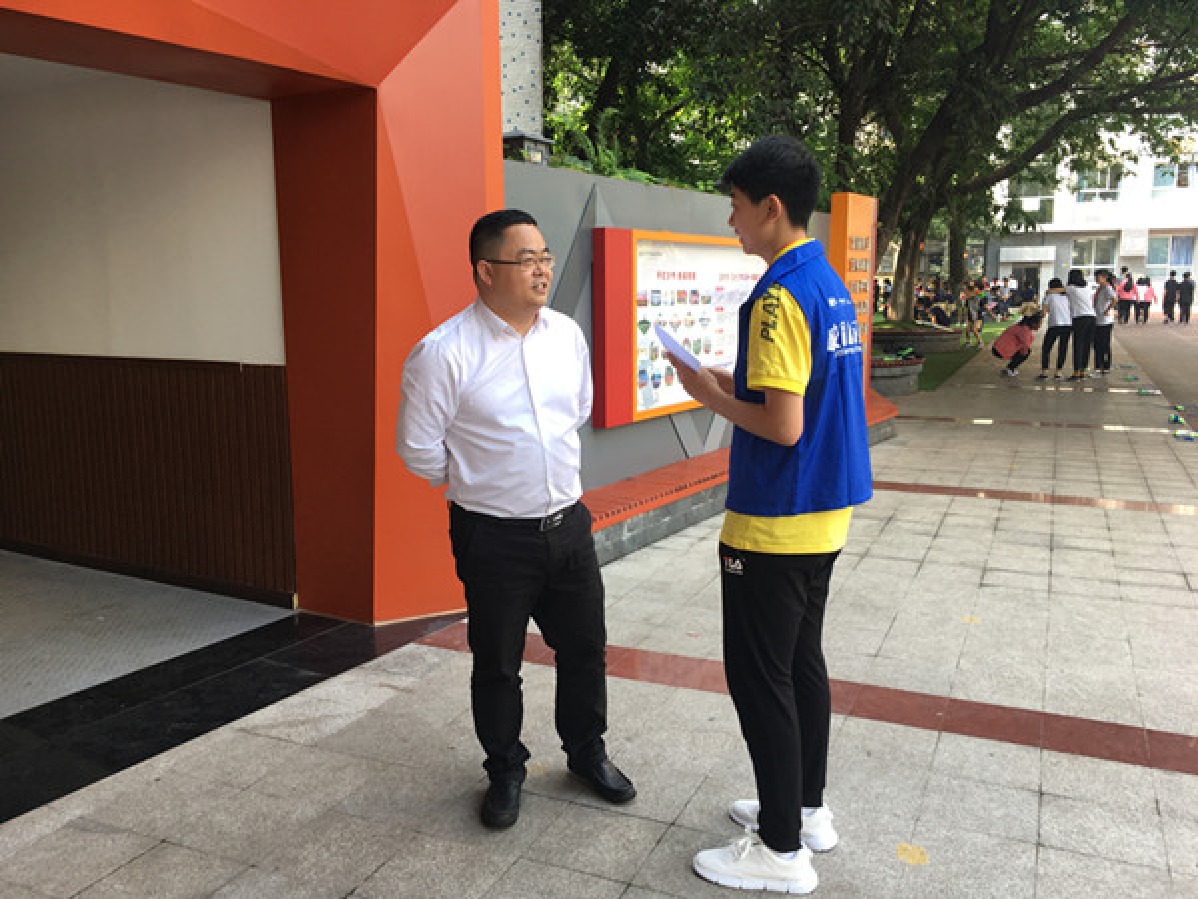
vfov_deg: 48.2
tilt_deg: -8.2
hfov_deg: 61.7
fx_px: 1004
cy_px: 450
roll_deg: -0.7
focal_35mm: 29
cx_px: 599
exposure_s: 1/100
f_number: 2.2
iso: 32
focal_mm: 4.15
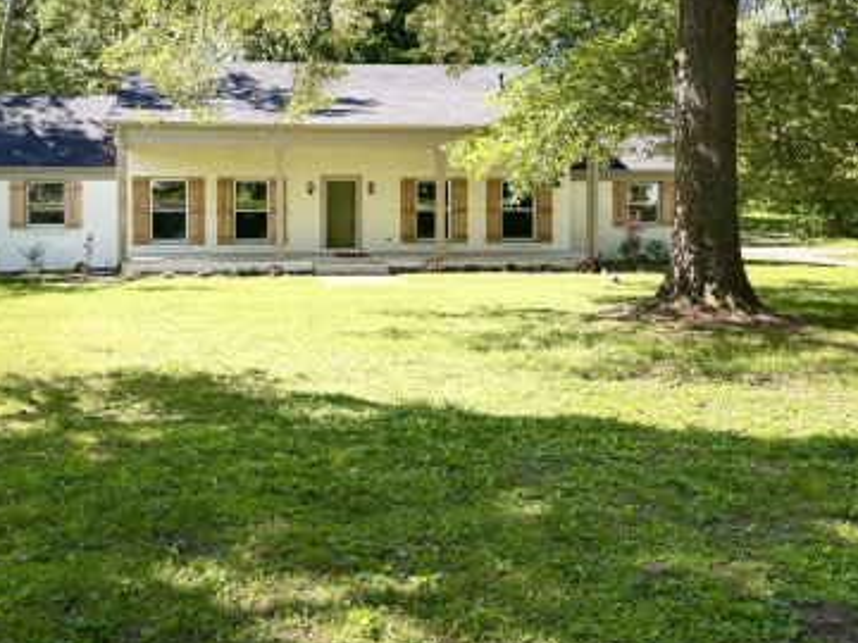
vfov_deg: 38.3
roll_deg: -0.1
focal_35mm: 37
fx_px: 917
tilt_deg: -1.9
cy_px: 219
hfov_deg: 49.7
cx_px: 331
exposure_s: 1/688
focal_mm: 5.96
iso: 50
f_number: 1.6
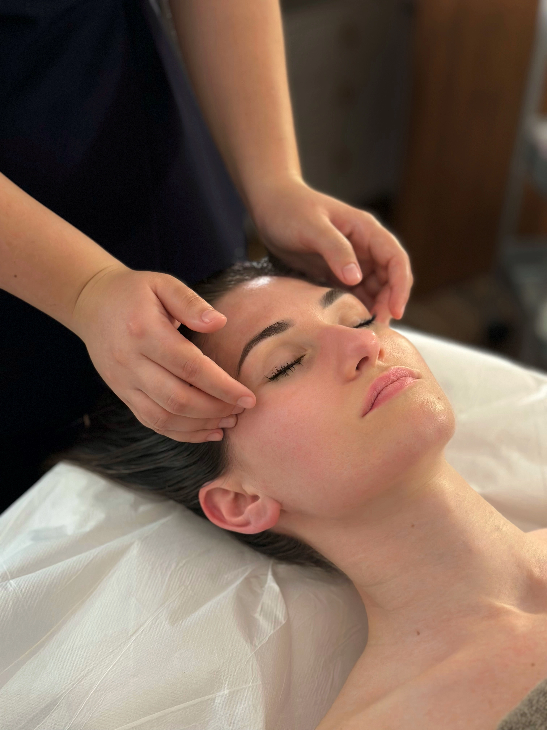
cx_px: 274
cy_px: 365
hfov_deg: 30.3
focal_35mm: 48
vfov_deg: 39.7
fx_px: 1011
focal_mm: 6.86
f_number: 1.78
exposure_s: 1/60
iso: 250
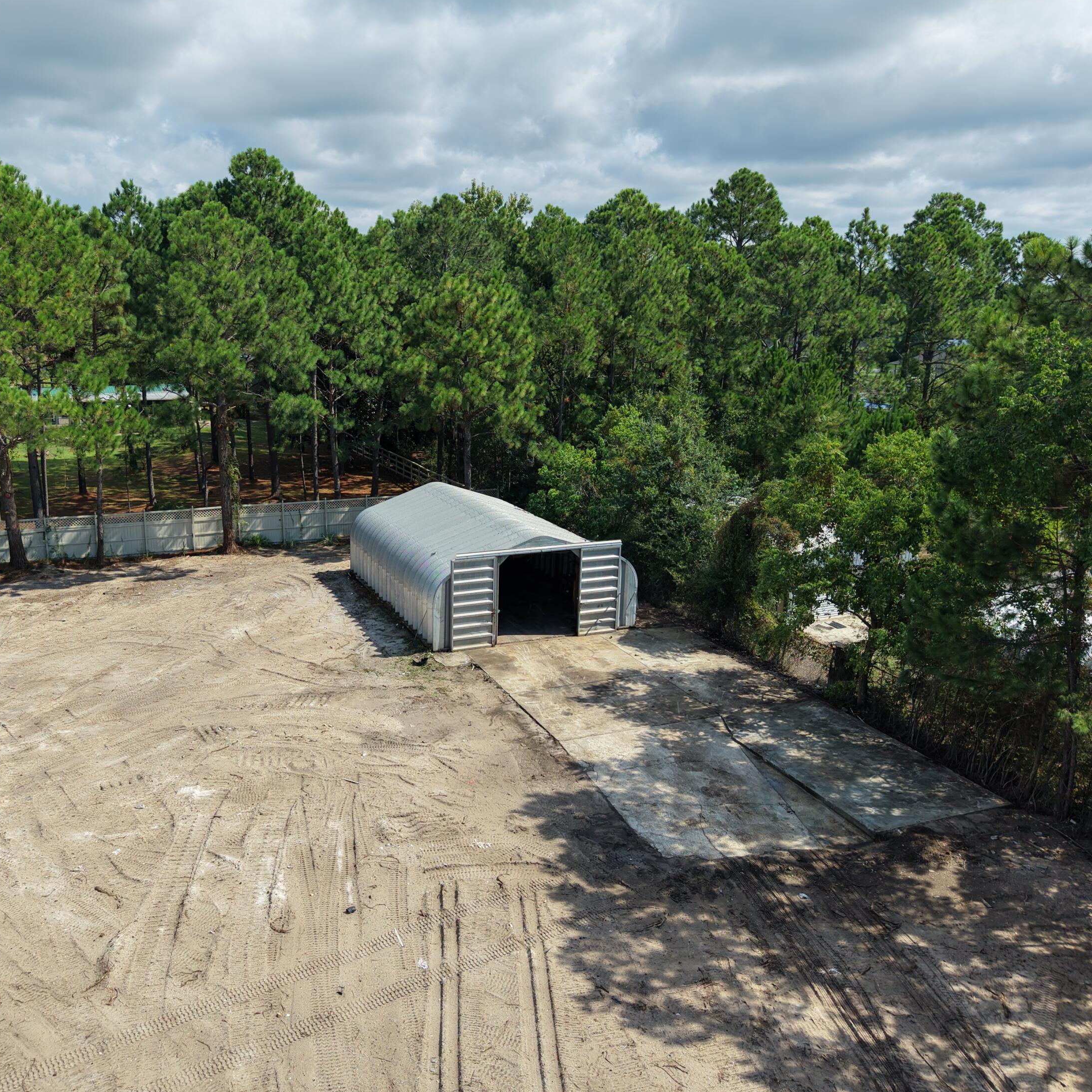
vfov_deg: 55.6
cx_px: 469
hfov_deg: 55.4
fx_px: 1035
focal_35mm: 29
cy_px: 554
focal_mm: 8.67
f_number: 1.8
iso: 320
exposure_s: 1/5000
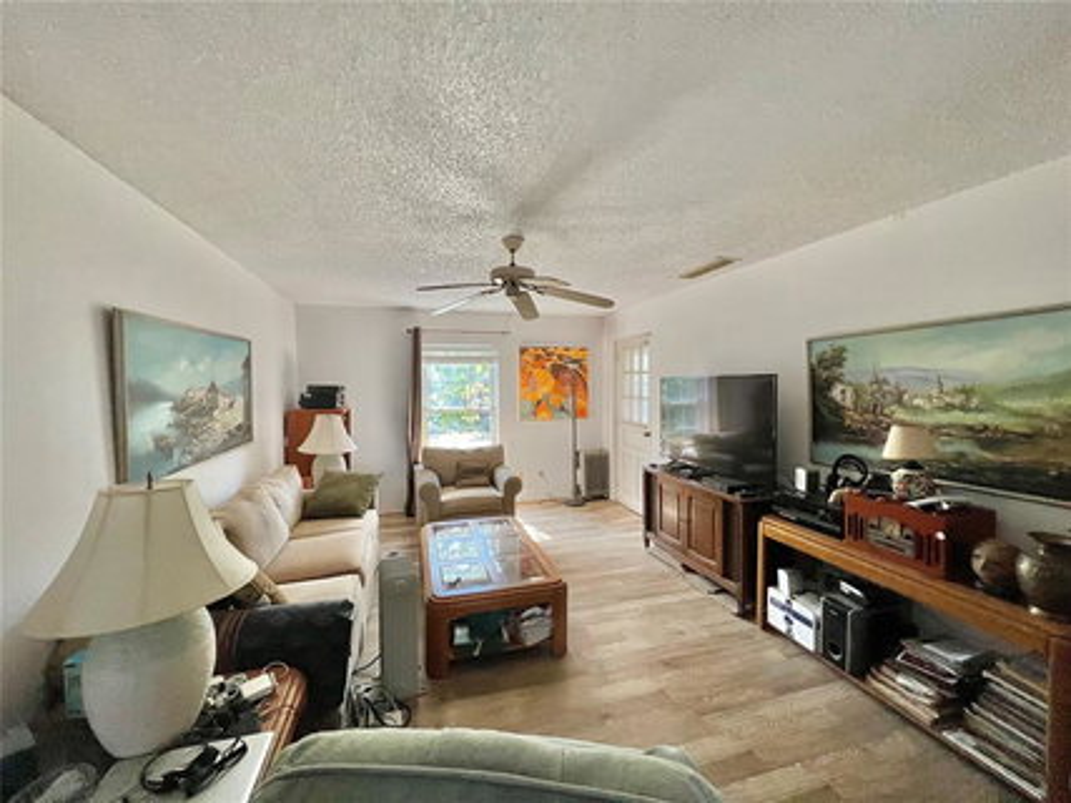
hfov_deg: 106.2
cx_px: 536
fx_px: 402
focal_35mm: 13
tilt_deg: -2.0
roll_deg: -1.5
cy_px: 402
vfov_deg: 89.9
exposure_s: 1/121
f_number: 1.8
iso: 200
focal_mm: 1.57
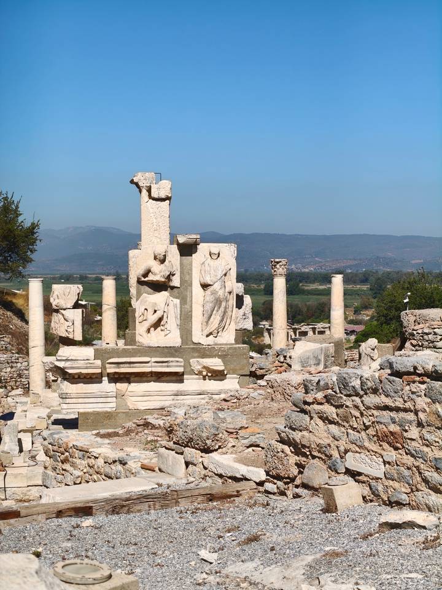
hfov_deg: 20.2
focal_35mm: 73
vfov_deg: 26.7
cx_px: 221
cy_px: 295
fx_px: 1243
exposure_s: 1/942
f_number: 2.6
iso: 80
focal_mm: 13.85
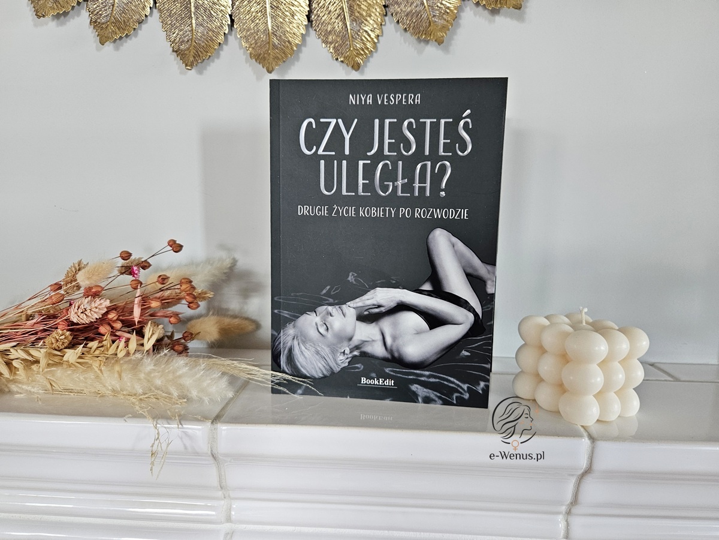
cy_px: 270
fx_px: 478
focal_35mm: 23
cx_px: 360
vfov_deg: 58.9
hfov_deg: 73.9
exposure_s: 1/100
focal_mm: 5.4
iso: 400
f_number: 1.8
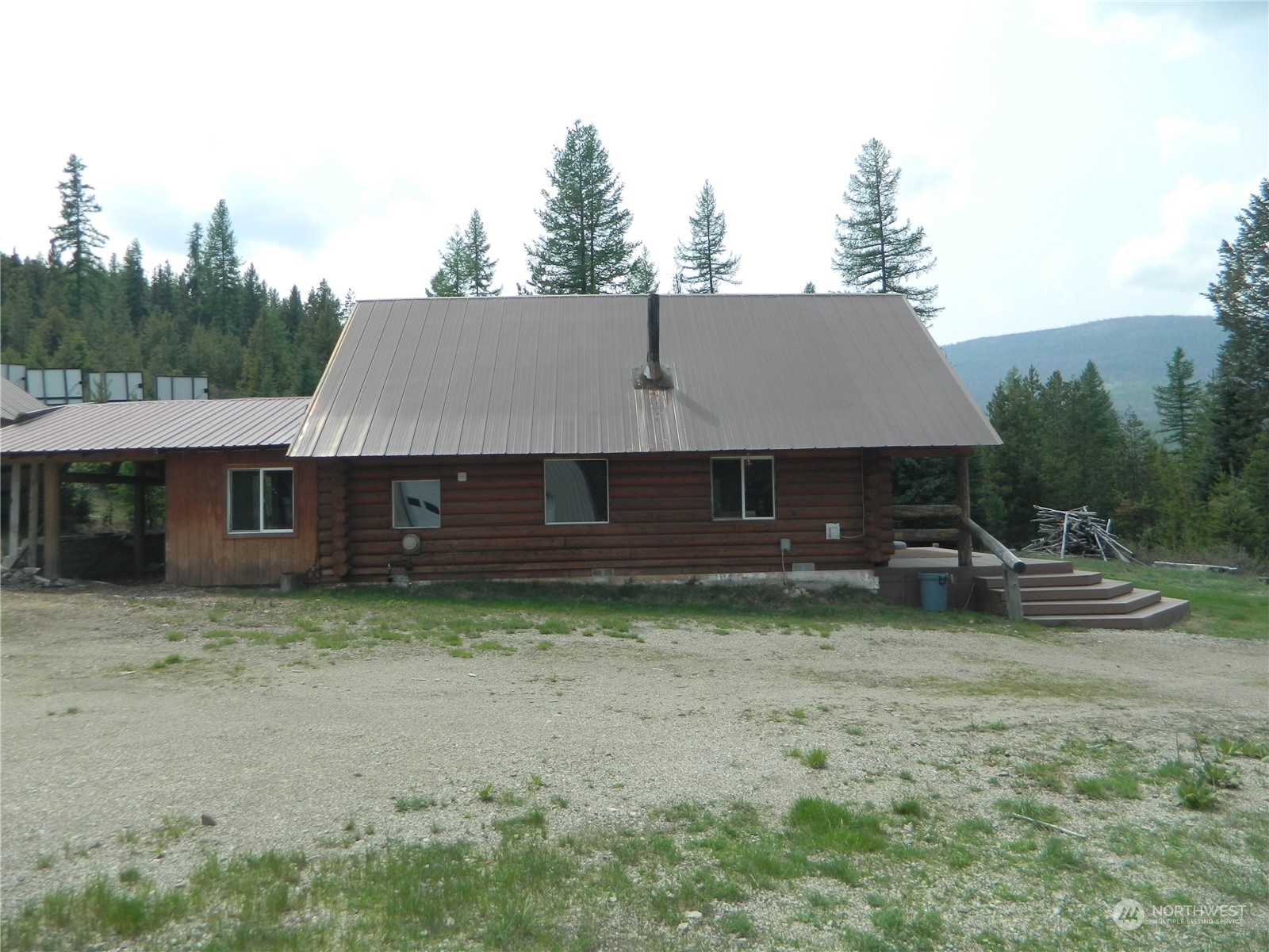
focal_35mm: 25
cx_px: 634
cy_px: 476
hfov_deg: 69.4
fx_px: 916
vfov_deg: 54.9
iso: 80
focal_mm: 4.5
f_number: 8.7
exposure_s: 1/125
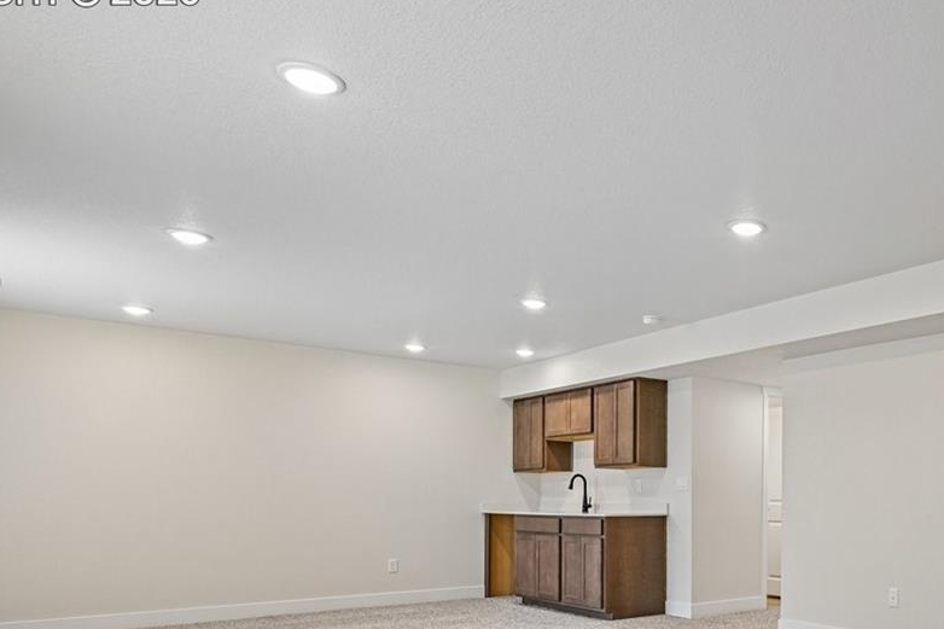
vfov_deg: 43.2
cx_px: 809
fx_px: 760
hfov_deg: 56.9
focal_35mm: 29
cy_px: 489
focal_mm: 14
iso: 320
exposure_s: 1/15
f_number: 9
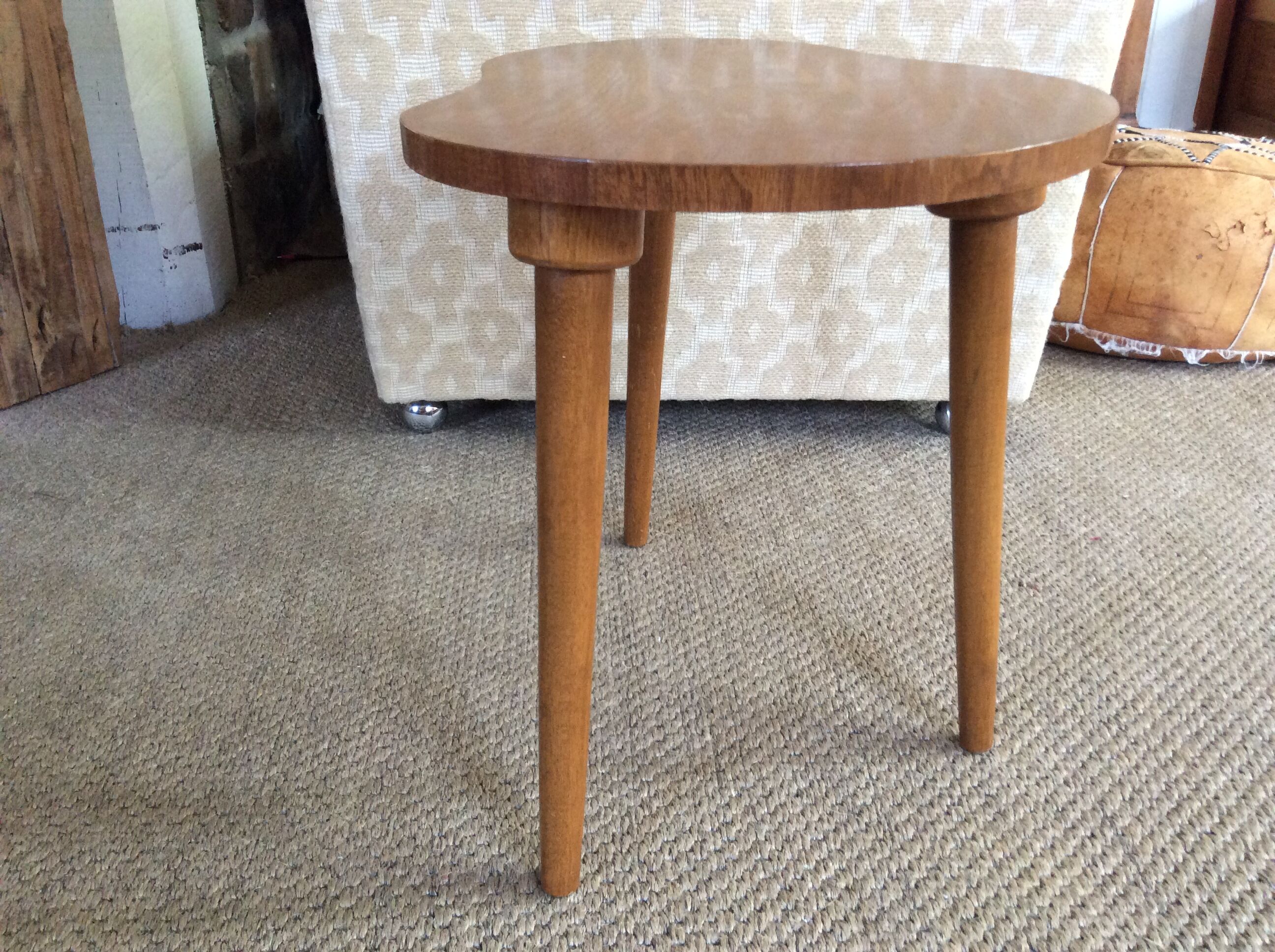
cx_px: 638
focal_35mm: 32
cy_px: 476
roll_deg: +2.6
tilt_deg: -26.0
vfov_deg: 44.1
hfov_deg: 56.9
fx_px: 1177
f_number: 2.4
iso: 160
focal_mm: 3.3
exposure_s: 1/25
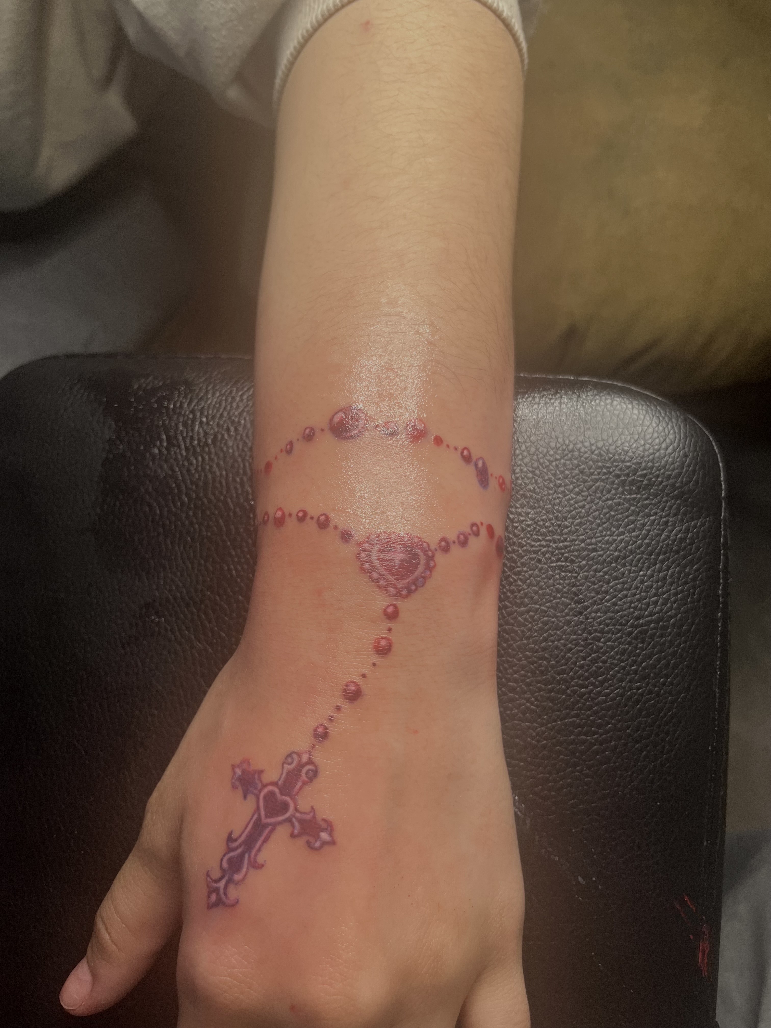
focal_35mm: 26
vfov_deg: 67.3
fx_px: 772
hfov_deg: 53.1
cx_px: 386
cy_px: 514
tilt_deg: -78.3
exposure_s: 1/120
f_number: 1.6
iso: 100
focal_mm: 5.1
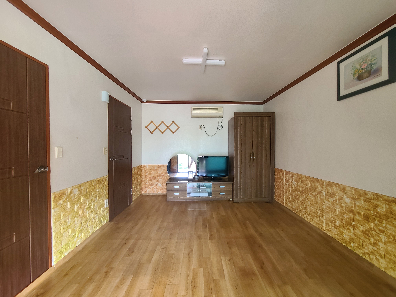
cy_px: 148
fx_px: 149
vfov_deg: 89.9
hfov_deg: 106.2
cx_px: 198
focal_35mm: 13
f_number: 2.2
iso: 320
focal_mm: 2.2
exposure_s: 1/50
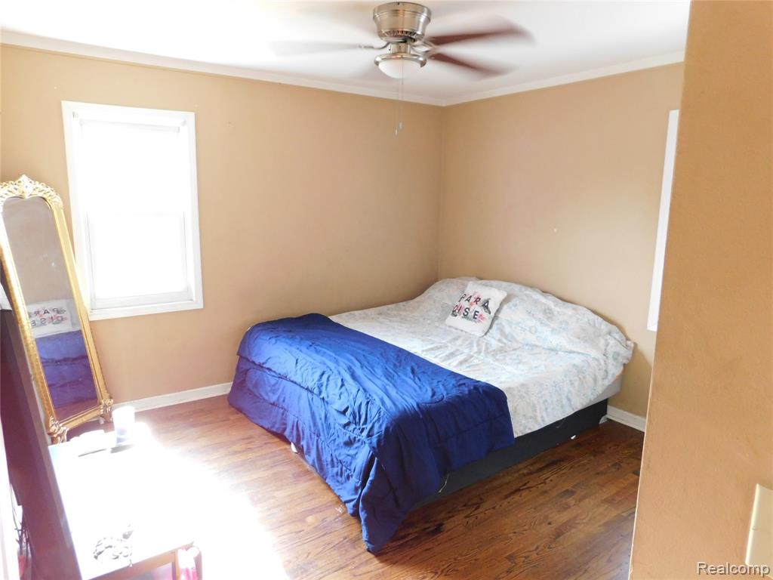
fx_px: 514
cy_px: 290
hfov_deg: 73.9
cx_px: 386
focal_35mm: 23
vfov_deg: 58.9
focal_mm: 4
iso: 400
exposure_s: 1/25
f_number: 3
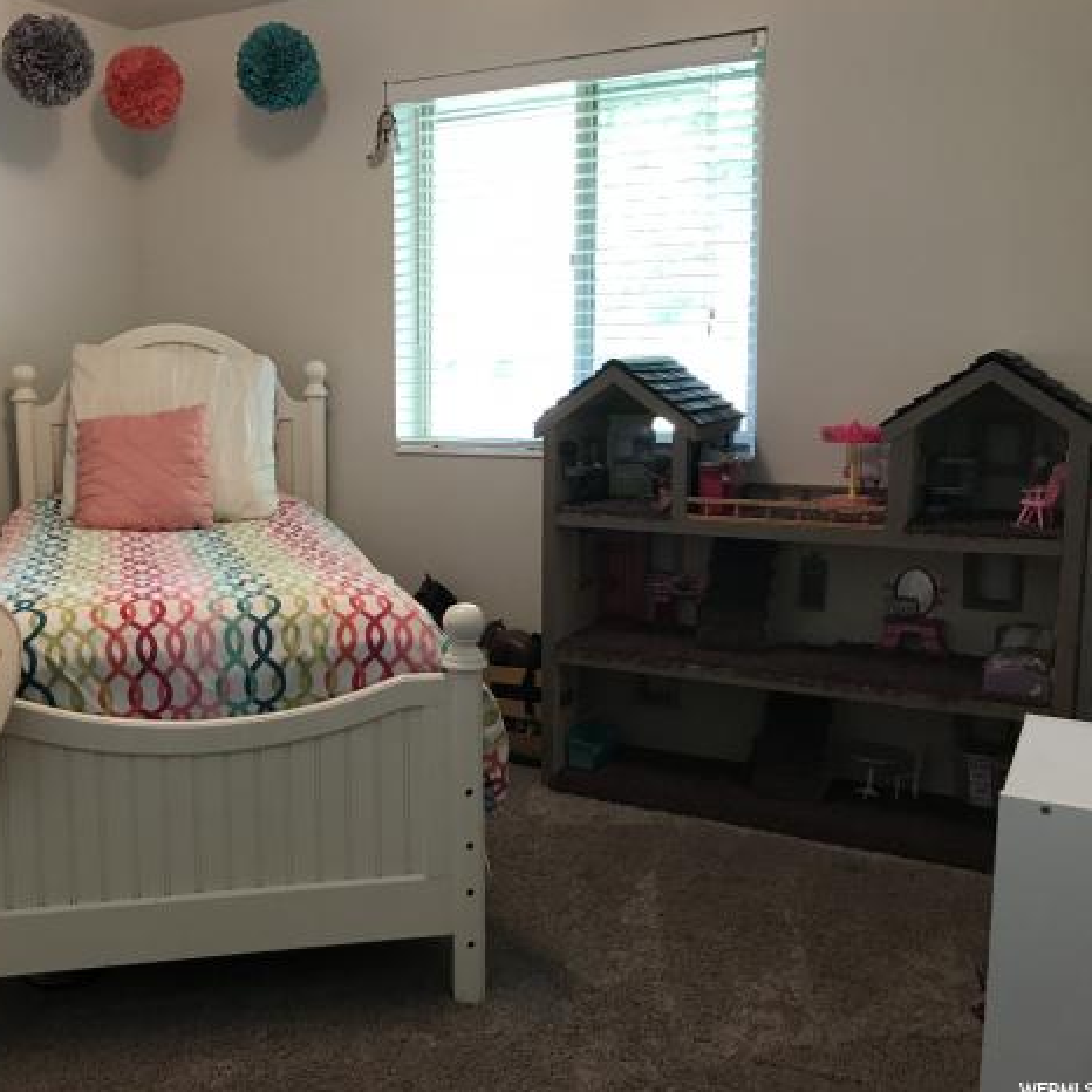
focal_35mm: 34
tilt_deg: -7.8
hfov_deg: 47.5
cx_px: 344
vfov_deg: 48.4
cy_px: 537
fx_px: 1213
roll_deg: +0.2
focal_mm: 3.99
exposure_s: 1/17
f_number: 1.8
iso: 40
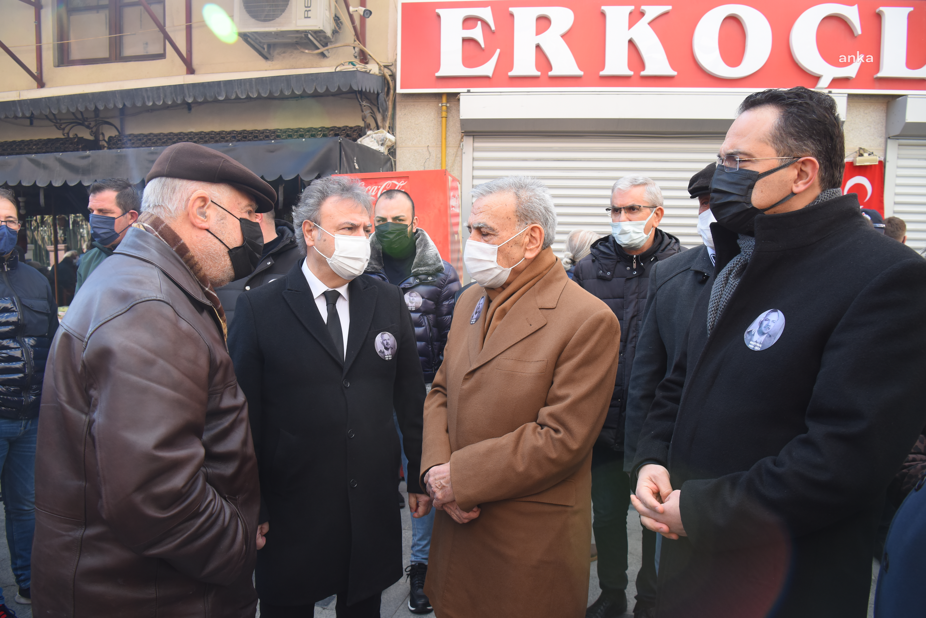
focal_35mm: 24
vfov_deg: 53.2
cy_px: 309
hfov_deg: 73.7
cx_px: 463
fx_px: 617
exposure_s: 1/320
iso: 640
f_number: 7.1
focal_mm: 24
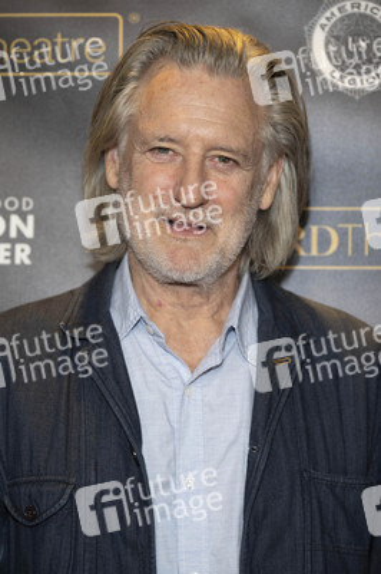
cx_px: 190
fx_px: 1463
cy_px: 287
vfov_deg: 22.2
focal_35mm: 92
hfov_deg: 14.8
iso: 800
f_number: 4
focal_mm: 92
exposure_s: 1/250
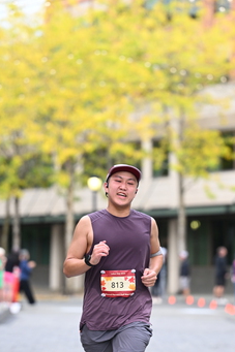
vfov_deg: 9.4
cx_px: 139
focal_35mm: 218
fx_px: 2137
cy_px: 207
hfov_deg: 6.3
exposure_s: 1/1600
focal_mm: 135
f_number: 2.8
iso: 1000
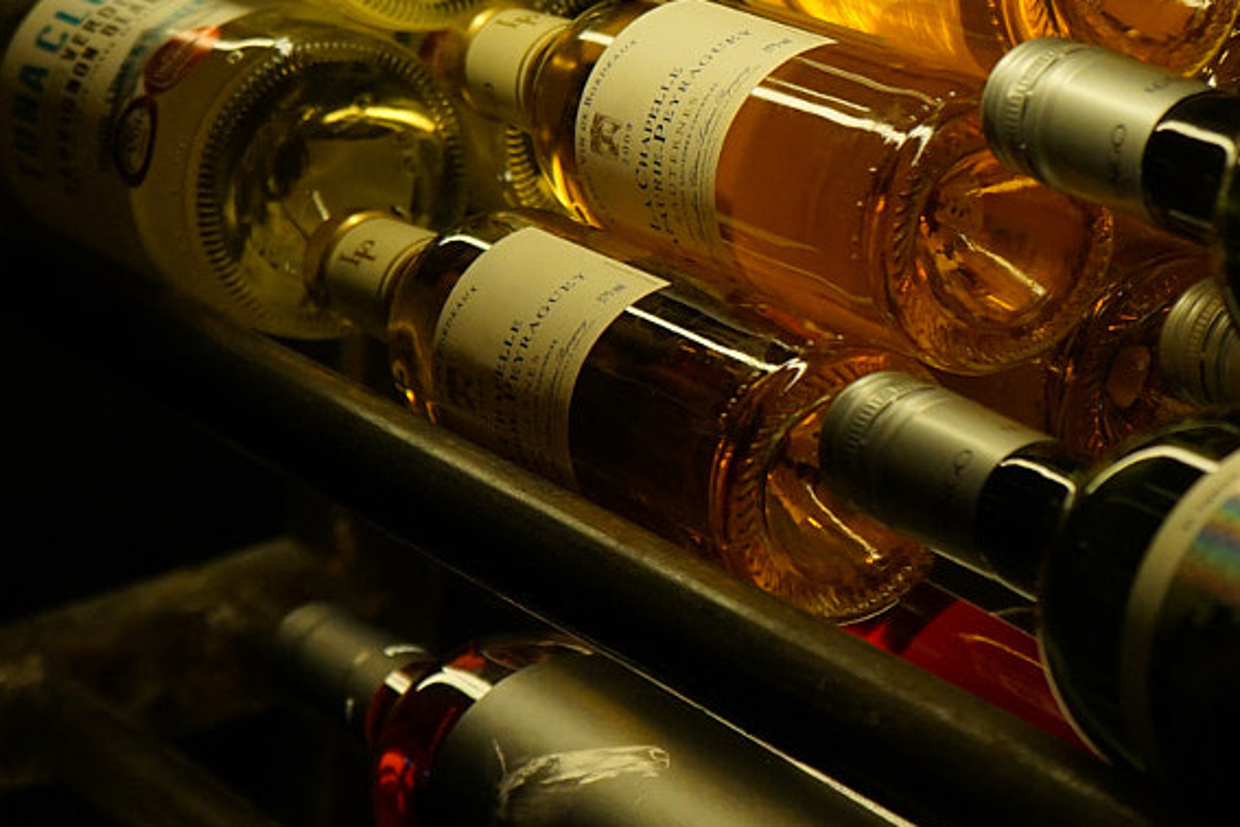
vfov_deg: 9.7
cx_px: 687
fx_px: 4856
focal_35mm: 141
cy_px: 94
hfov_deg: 14.5
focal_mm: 50
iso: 640
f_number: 4.5
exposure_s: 1/125
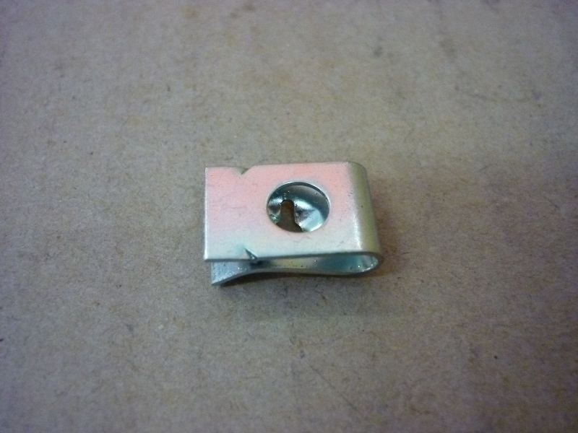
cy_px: 216
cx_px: 289
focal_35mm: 33
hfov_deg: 55.4
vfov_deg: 42.9
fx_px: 551
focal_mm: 5.5
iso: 800
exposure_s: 1/40
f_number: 2.8
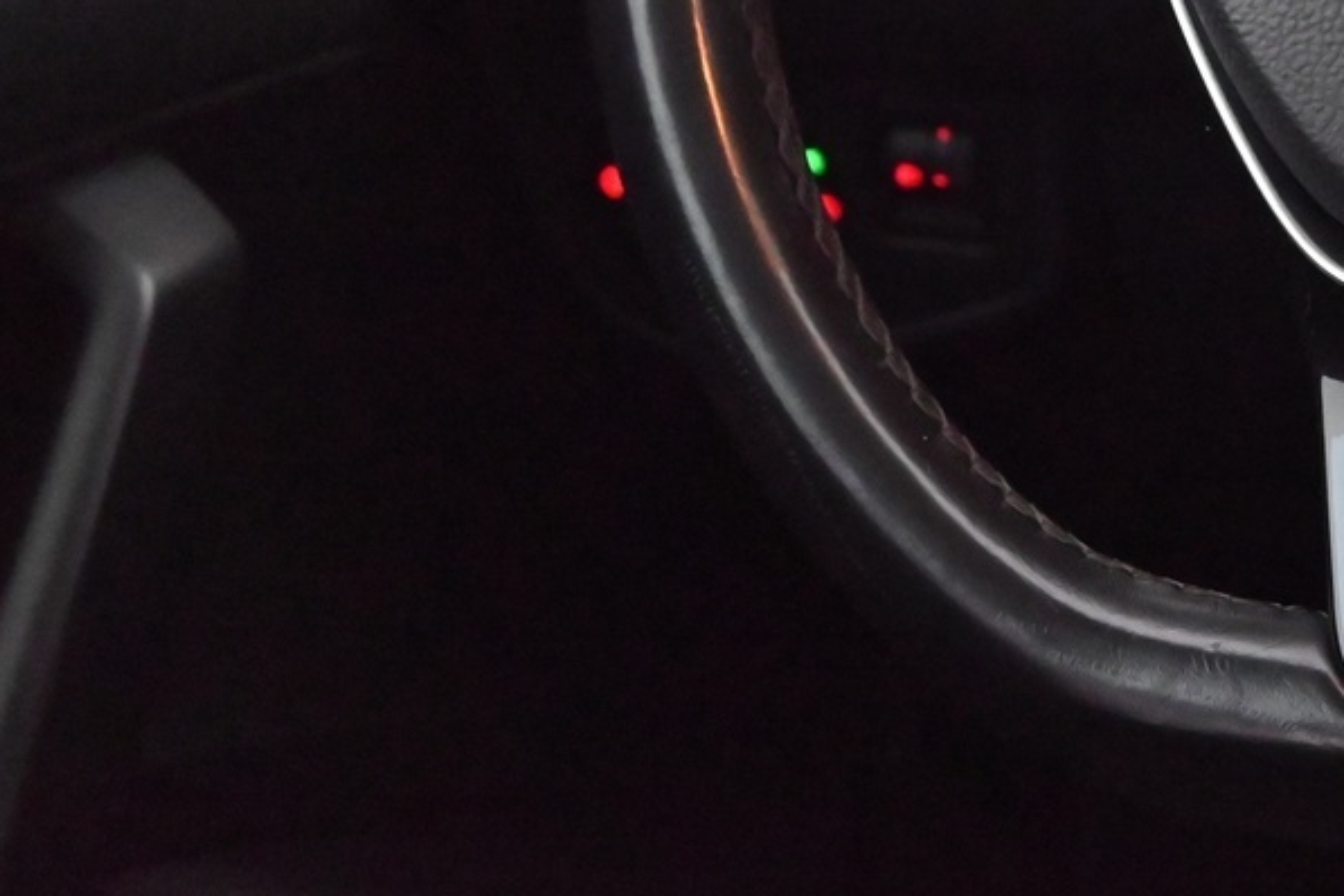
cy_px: -286
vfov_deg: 11.7
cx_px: 1657
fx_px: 4256
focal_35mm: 114
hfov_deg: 17.1
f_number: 5.6
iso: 12800
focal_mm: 42
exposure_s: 1/60
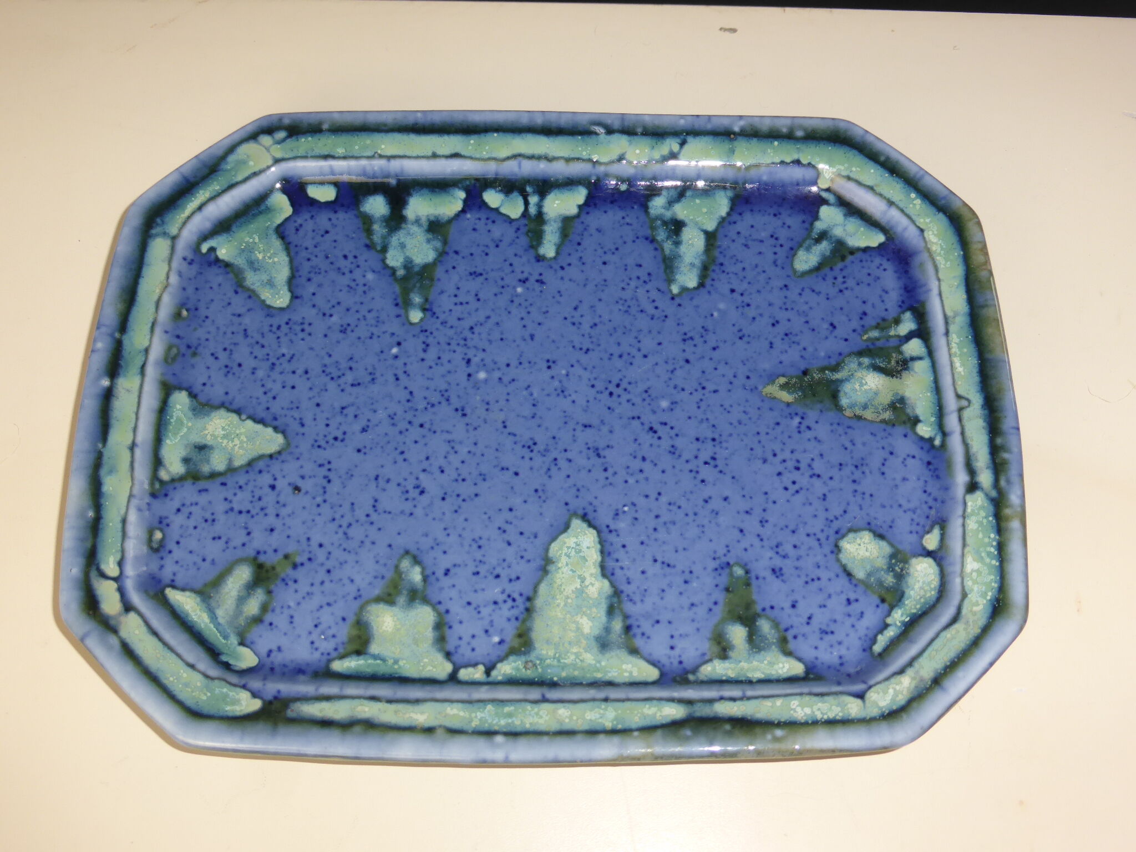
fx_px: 1280
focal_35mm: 39
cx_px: 568
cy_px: 426
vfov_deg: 36.8
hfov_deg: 47.9
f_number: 3.9
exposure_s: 1/60
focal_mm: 6.9
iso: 160
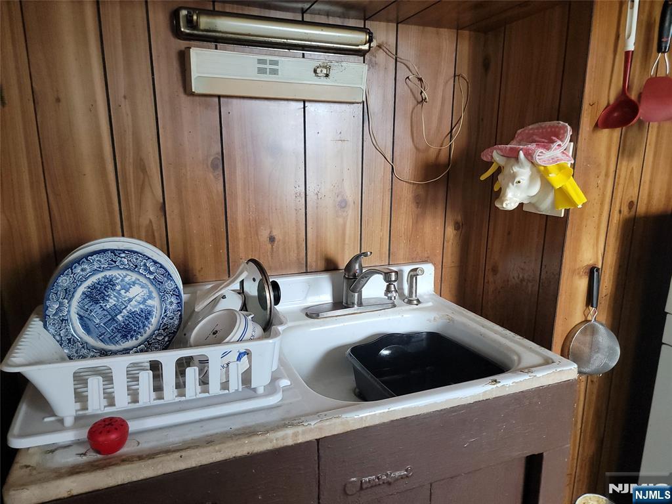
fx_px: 466
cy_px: 252
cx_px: 336
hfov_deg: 71.6
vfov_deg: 56.8
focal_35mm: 24
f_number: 1.8
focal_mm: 6.7
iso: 320
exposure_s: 1/40
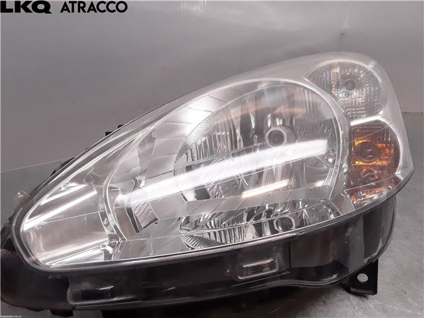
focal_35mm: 28
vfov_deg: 49.7
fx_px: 343
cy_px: 159
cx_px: 212
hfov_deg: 63.4
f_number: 1.9
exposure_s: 1/210
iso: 100
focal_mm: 2.91
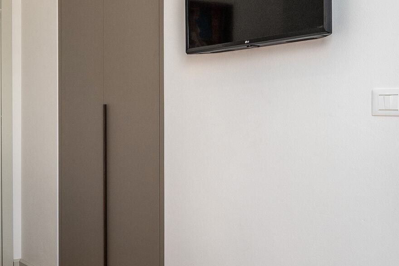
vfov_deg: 25.8
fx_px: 580
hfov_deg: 37.9
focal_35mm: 52
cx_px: 163
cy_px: 104
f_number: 6.3
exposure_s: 1/100
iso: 320
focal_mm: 16.4
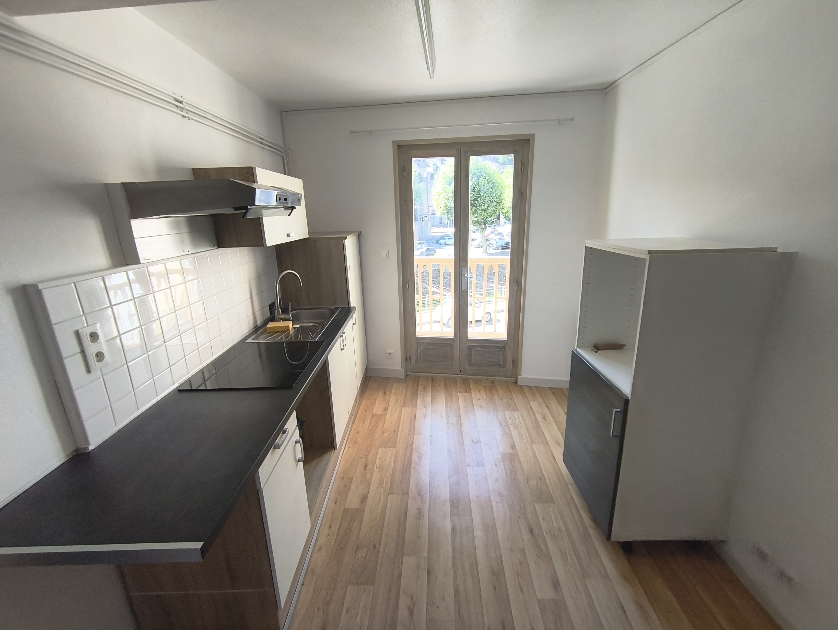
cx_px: 419
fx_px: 363
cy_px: 315
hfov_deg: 98.1
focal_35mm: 15
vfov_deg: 81.8
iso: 50
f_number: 2.2
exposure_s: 1/116
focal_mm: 1.65
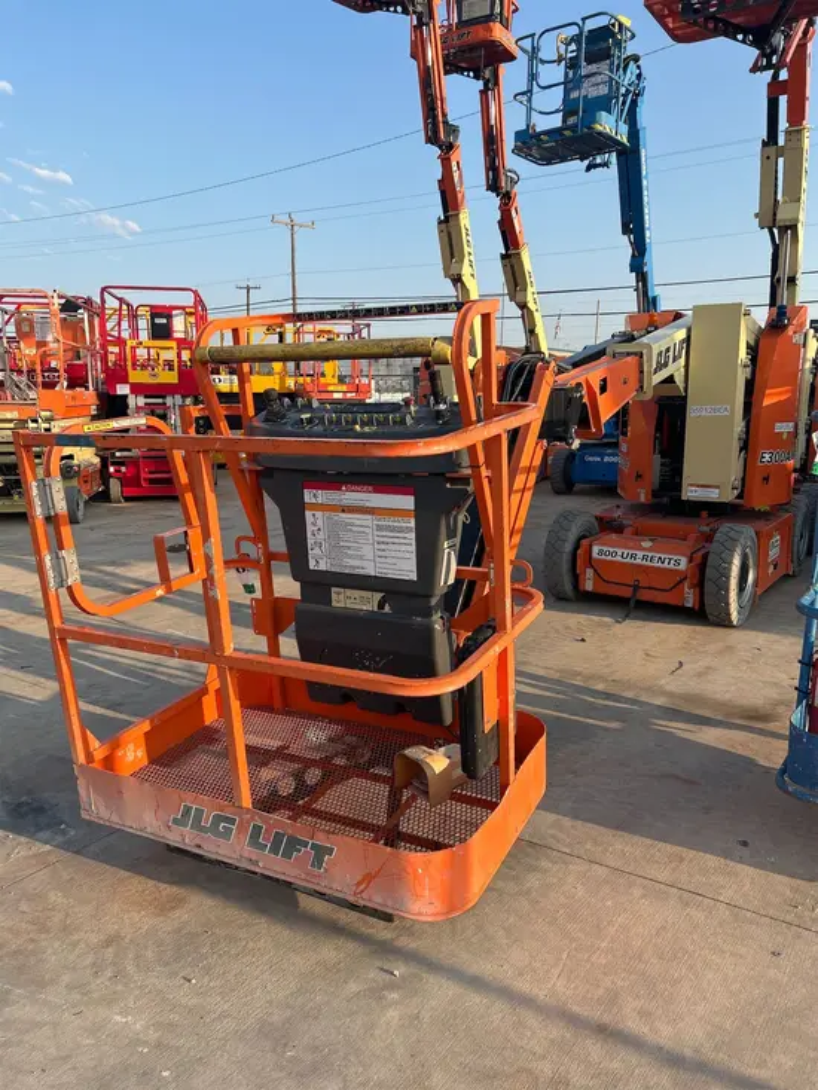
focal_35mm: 26
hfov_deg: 53.1
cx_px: 409
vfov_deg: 67.3
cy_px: 545
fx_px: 819
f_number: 1.5
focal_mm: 5.7
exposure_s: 1/1698
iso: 50
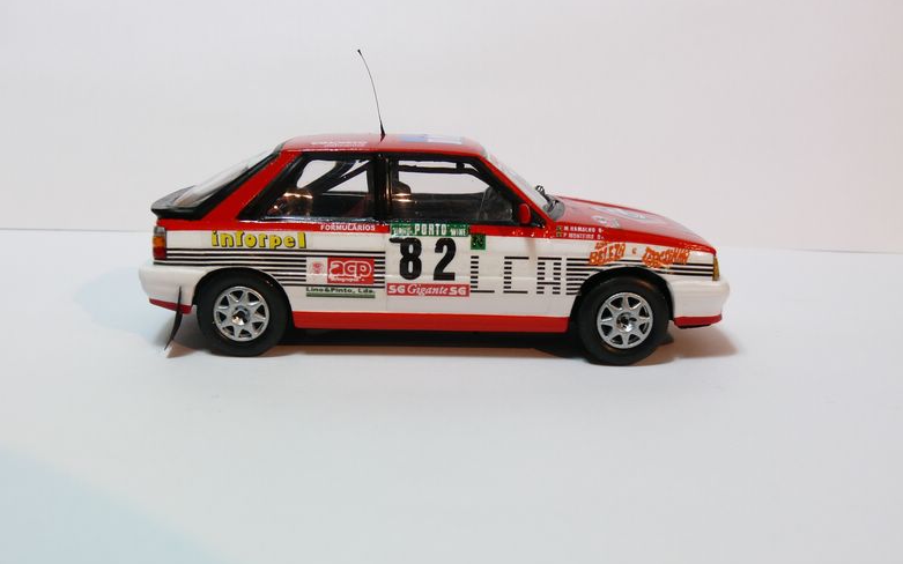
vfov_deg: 33.6
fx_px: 935
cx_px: 443
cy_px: 306
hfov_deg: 51.5
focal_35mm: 38
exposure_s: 1/13
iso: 100
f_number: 5
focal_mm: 7.4
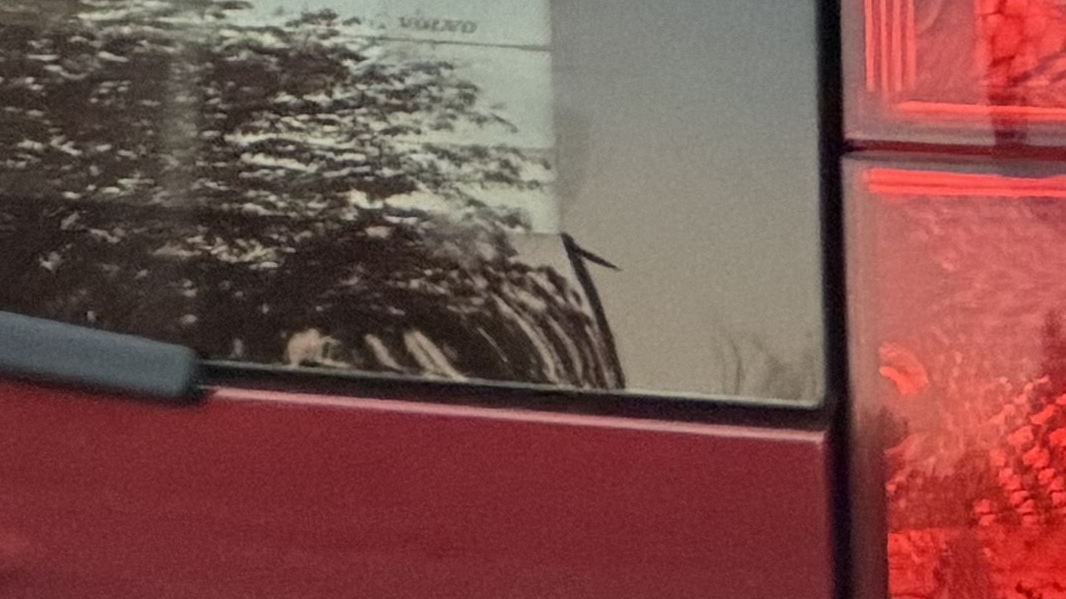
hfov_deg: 3.7
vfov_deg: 2.1
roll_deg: -0.4
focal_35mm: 584
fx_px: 16503
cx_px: -402
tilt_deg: -7.0
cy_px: 473
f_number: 2.8
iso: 640
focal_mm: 16.89
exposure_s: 1/63
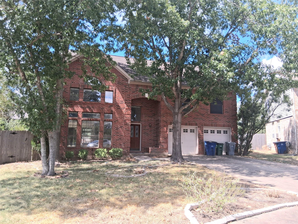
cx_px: 149
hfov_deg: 67.3
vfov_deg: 53.1
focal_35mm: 26
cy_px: 112
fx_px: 224
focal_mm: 3.98
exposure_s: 1/294
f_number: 1.8
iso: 25
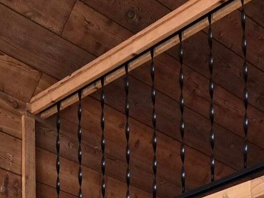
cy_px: 422
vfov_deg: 12.6
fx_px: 762
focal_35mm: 100
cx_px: 167
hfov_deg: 19.6
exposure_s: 1/120
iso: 500
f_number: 1.8
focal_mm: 5.4
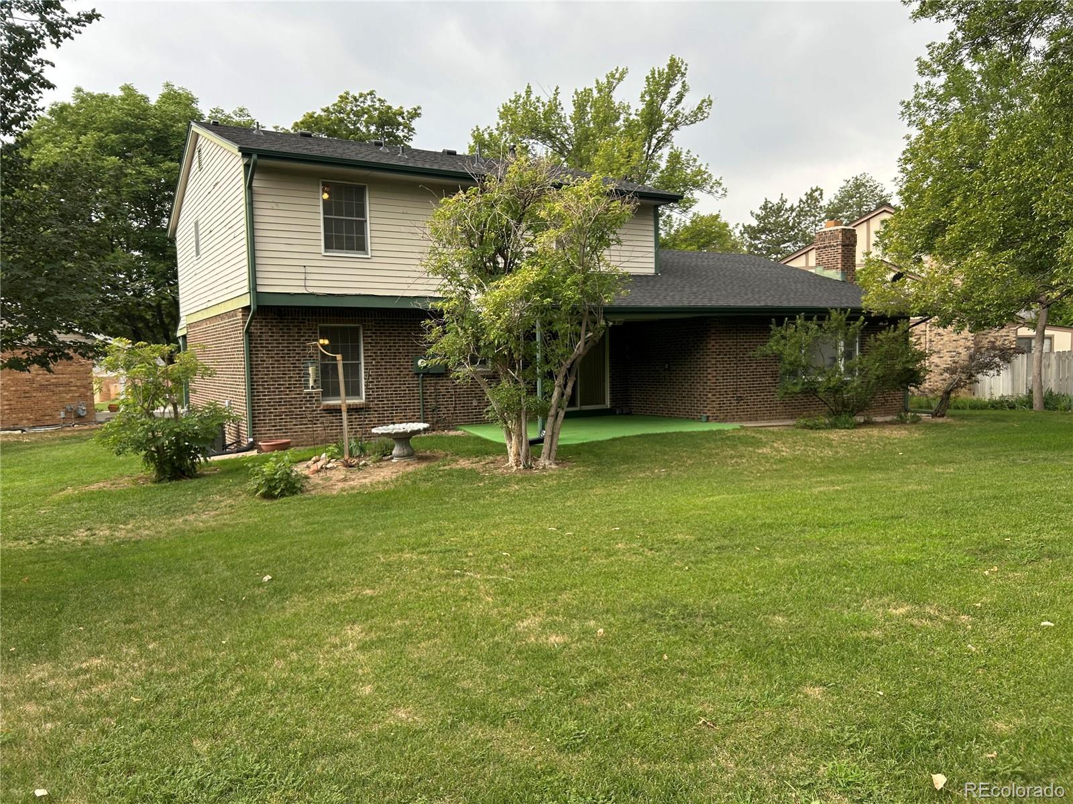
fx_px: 806
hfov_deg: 67.3
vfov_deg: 53.1
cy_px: 402
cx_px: 536
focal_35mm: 26
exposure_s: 1/1266
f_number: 1.5
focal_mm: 5.7
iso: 50
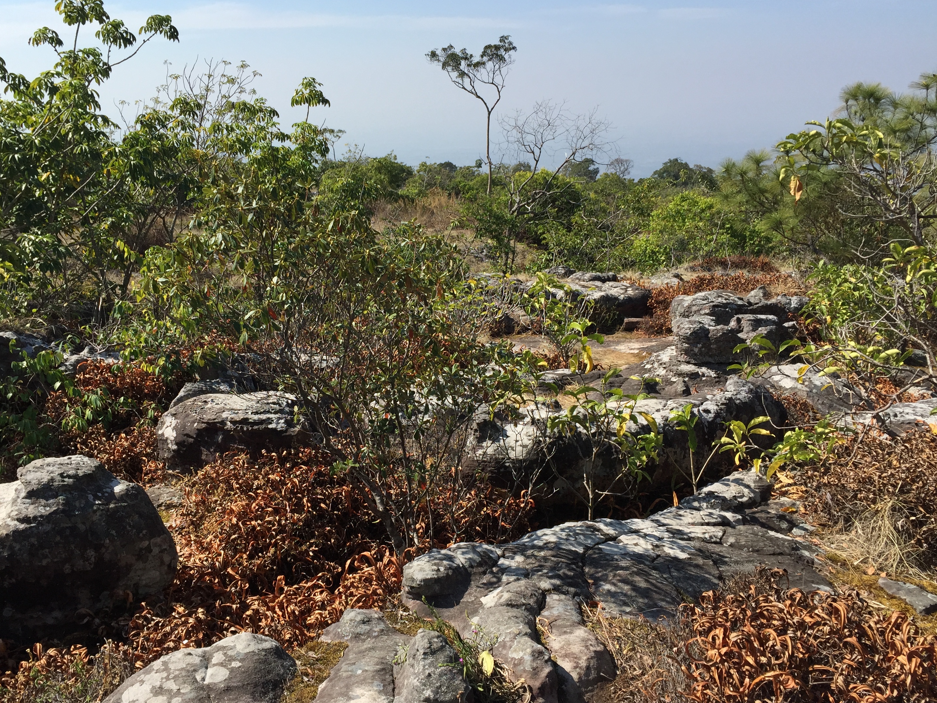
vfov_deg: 42.9
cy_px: 345
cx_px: 407
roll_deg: +0.3
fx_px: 893
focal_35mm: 33
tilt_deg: -15.5
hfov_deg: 55.2
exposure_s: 1/1883
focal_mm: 4.15
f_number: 2.2
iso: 32
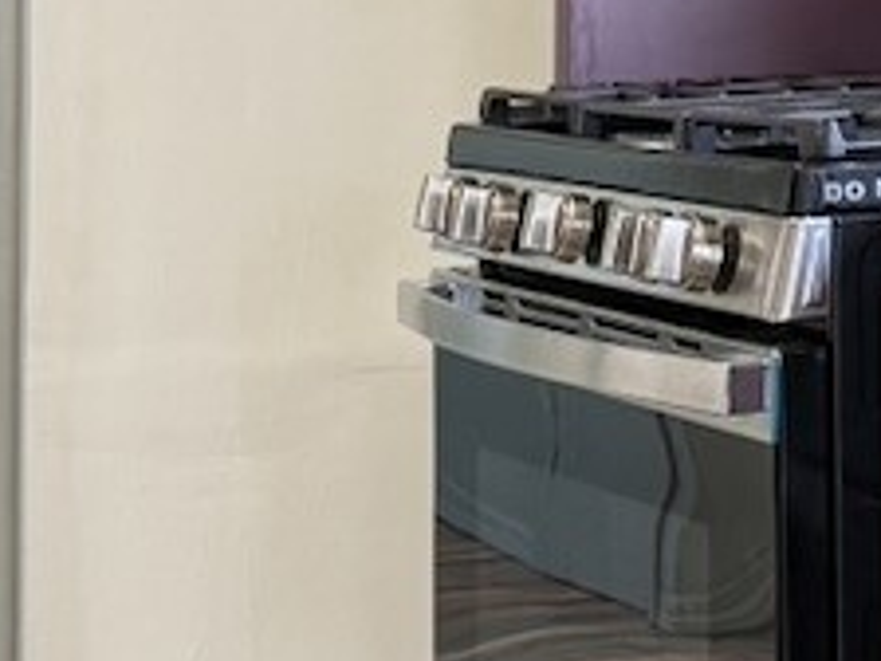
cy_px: -114
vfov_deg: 10.7
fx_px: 3487
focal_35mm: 137
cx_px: 1215
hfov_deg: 13.7
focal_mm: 6.76
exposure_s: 1/60
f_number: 1.78
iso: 250
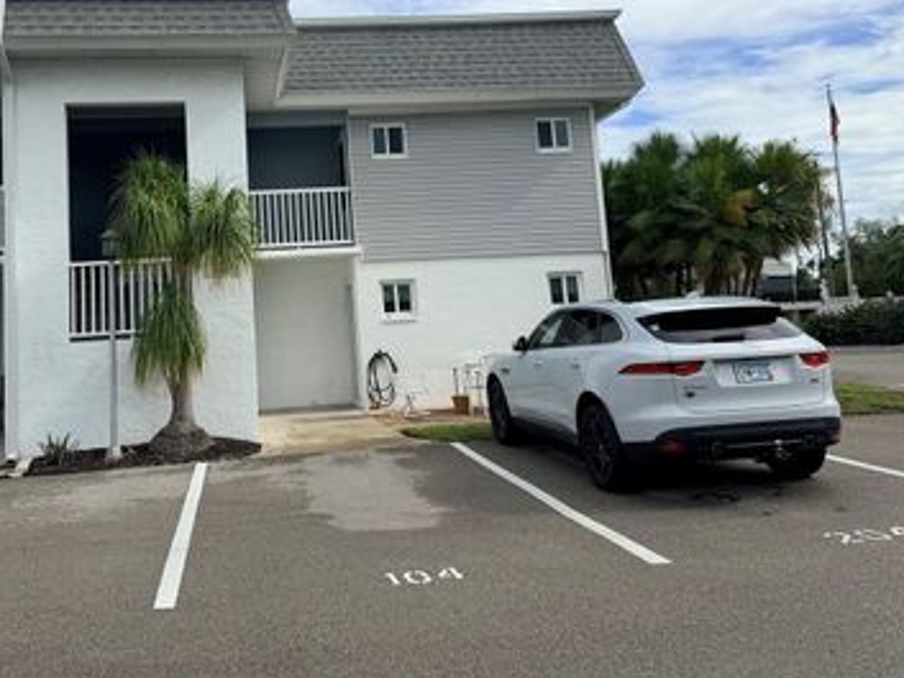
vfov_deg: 41.1
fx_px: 888
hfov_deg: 53.0
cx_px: 312
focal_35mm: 34
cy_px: 209
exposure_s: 1/6173
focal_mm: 6.76
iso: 80
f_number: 1.78
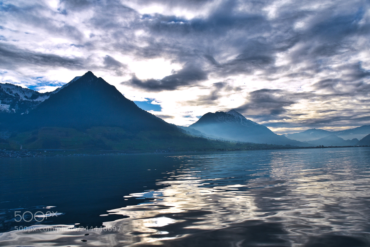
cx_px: 185
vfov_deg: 40.0
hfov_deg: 57.2
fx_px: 339
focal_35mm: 33
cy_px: 124
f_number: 9
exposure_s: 1/320
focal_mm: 22
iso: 200
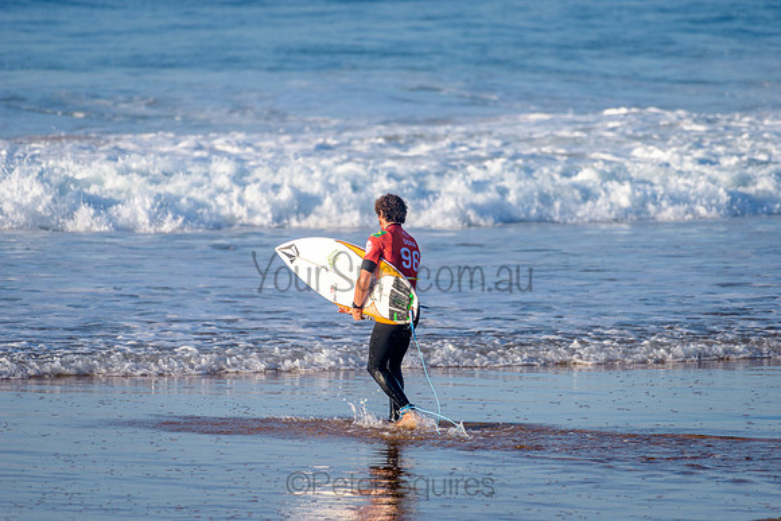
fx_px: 10851
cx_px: 390
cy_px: 260
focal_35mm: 500
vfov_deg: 2.8
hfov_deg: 4.1
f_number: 5.6
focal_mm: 500
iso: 250
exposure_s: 1/2000
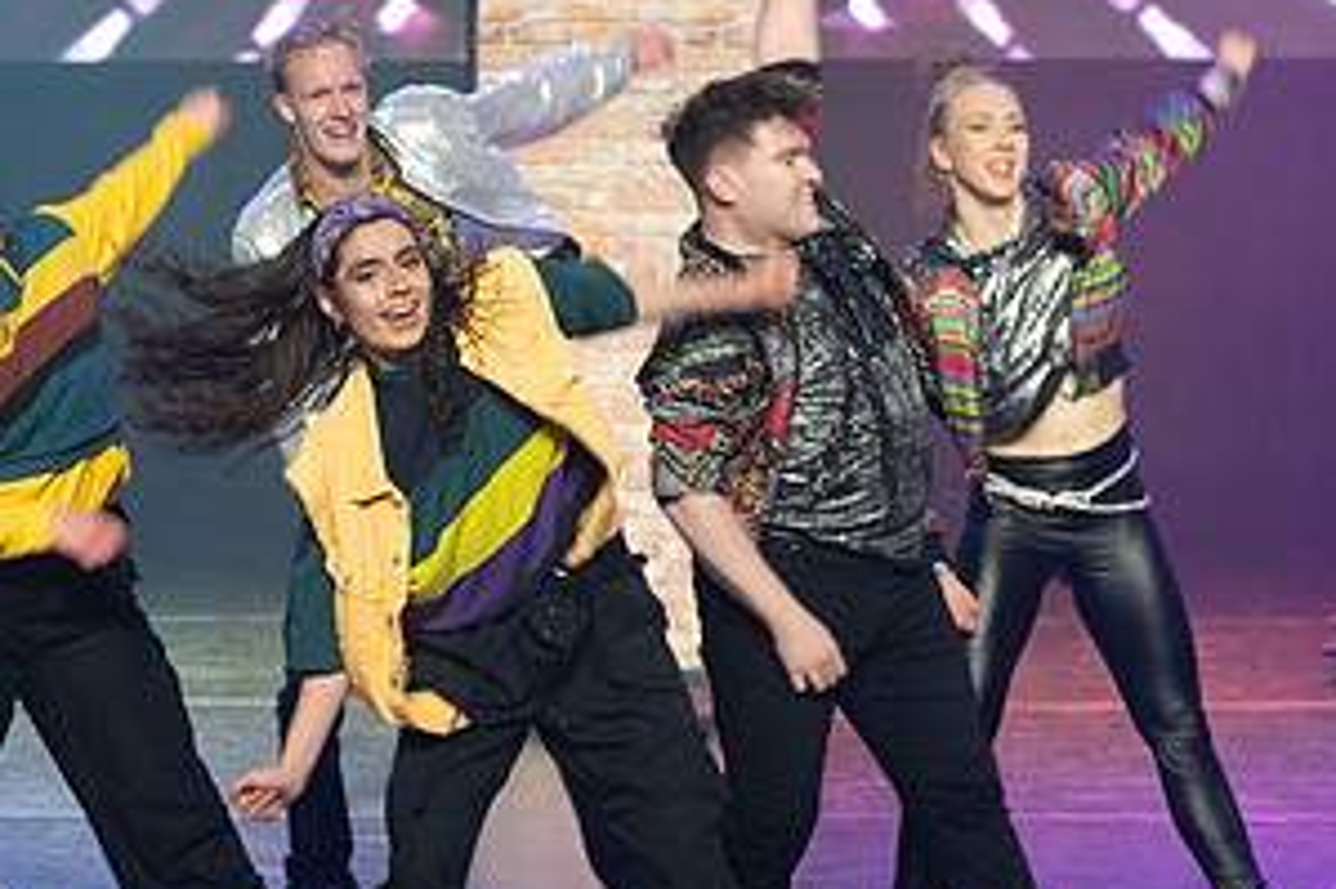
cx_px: 348
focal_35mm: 154
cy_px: 594
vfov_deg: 8.9
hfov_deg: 13.3
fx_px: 5712
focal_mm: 70
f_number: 2.8
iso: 3600
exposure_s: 1/100
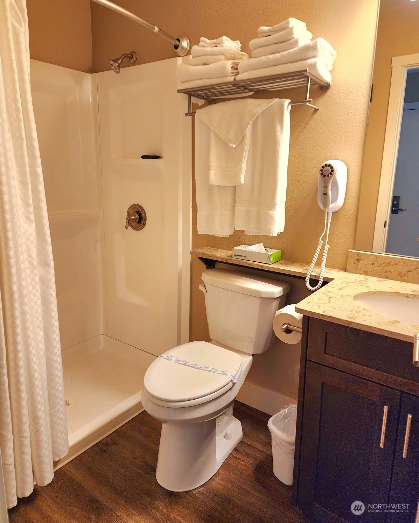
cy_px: 245
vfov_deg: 70.2
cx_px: 210
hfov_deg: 58.8
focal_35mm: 24
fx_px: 372
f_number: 1.8
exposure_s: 1/120
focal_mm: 6.4
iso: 500
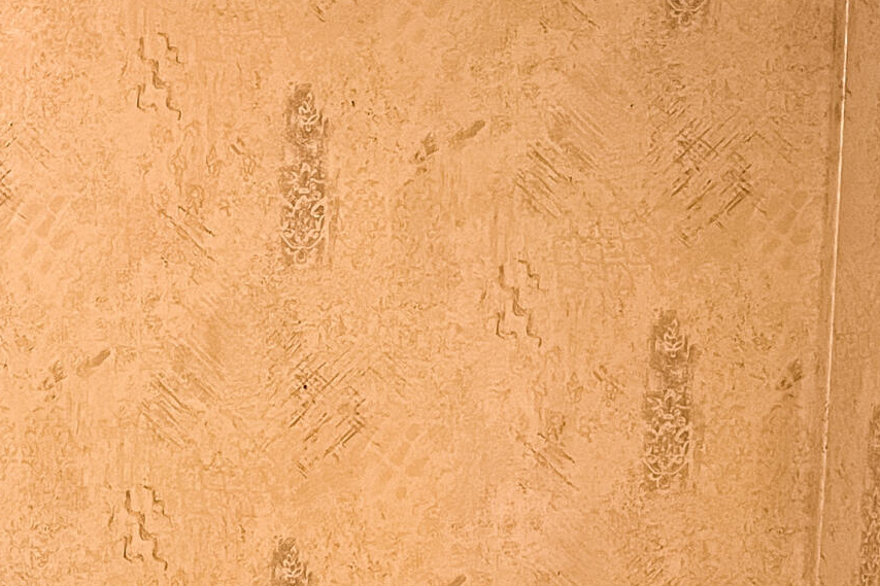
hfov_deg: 18.6
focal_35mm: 95
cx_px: -504
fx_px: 2322
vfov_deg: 13.8
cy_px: 778
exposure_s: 1/60
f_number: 1.6
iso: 250
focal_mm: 5.1
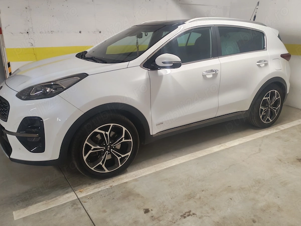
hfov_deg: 60.0
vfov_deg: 46.8
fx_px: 261
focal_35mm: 30
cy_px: 113
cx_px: 150
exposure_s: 1/100
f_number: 1.9
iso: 2000
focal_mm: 6.12
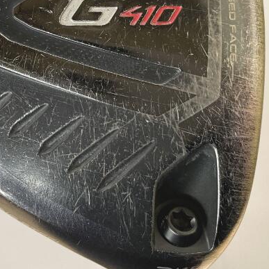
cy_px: 53
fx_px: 501
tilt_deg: -65.6
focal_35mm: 57
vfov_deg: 29.4
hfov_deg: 29.6
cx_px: 72
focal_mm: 4.2
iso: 125
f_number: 1.6
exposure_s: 1/60
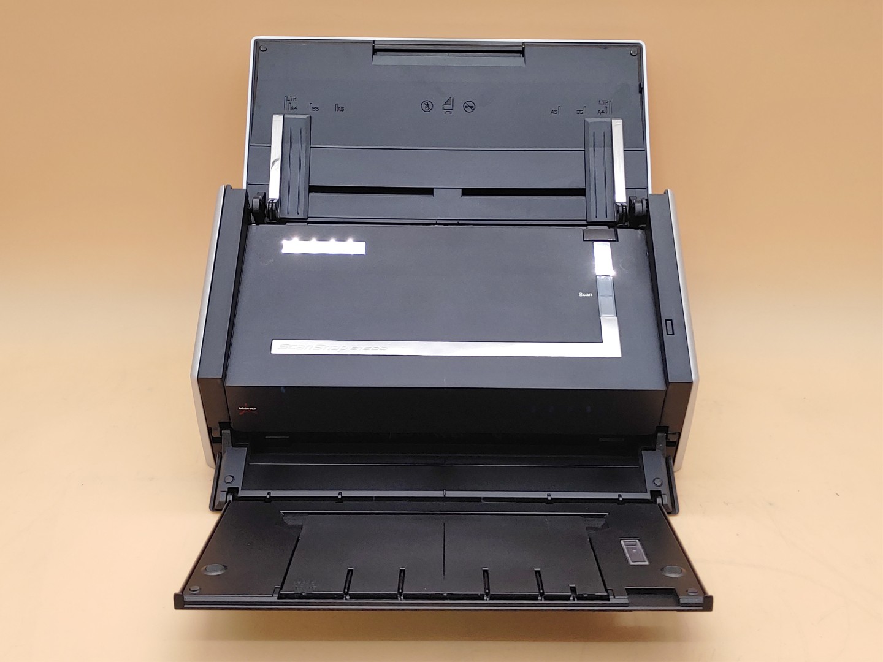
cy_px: 331
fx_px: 1046
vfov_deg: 35.1
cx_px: 442
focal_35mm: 41
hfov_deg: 45.8
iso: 50
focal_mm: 4.36
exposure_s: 1/115
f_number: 1.8
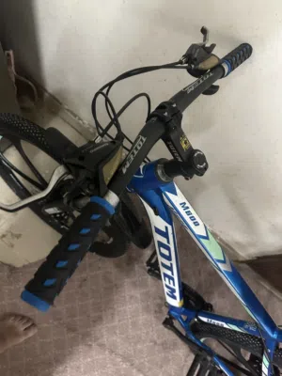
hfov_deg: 56.8
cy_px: 188
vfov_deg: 71.6
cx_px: 141
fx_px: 261
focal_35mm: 24
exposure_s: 1/33
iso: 800
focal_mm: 6.86
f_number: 1.78
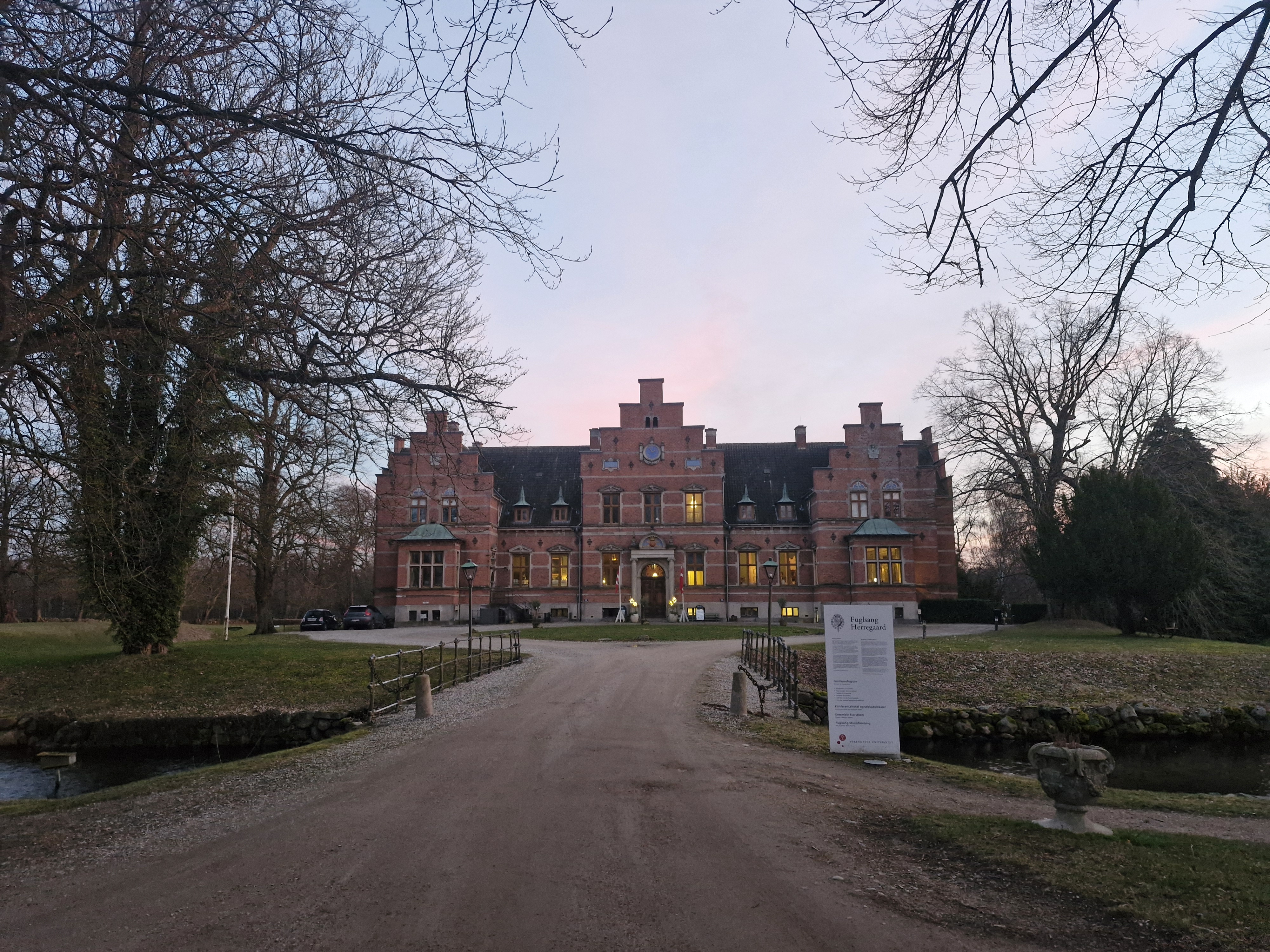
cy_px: 476
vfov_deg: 58.9
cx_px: 635
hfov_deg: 73.9
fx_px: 844
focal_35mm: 23
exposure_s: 1/100
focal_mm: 5.54
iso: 640
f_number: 1.8
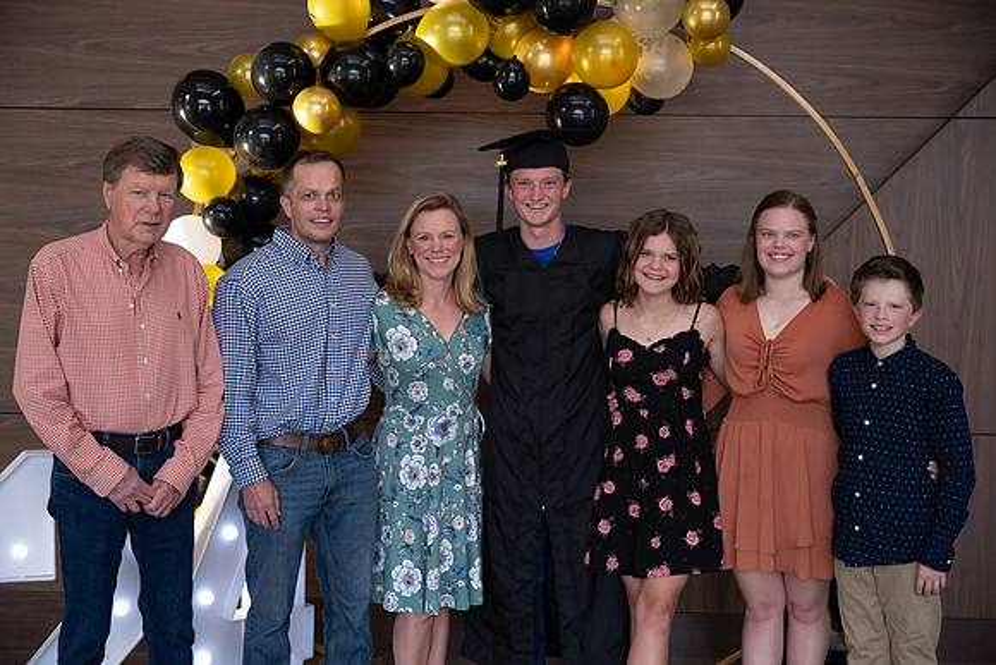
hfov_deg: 36.2
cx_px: 498
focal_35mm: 55
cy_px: 332
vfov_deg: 24.6
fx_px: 1522
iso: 1600
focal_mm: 55
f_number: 4
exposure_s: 1/200
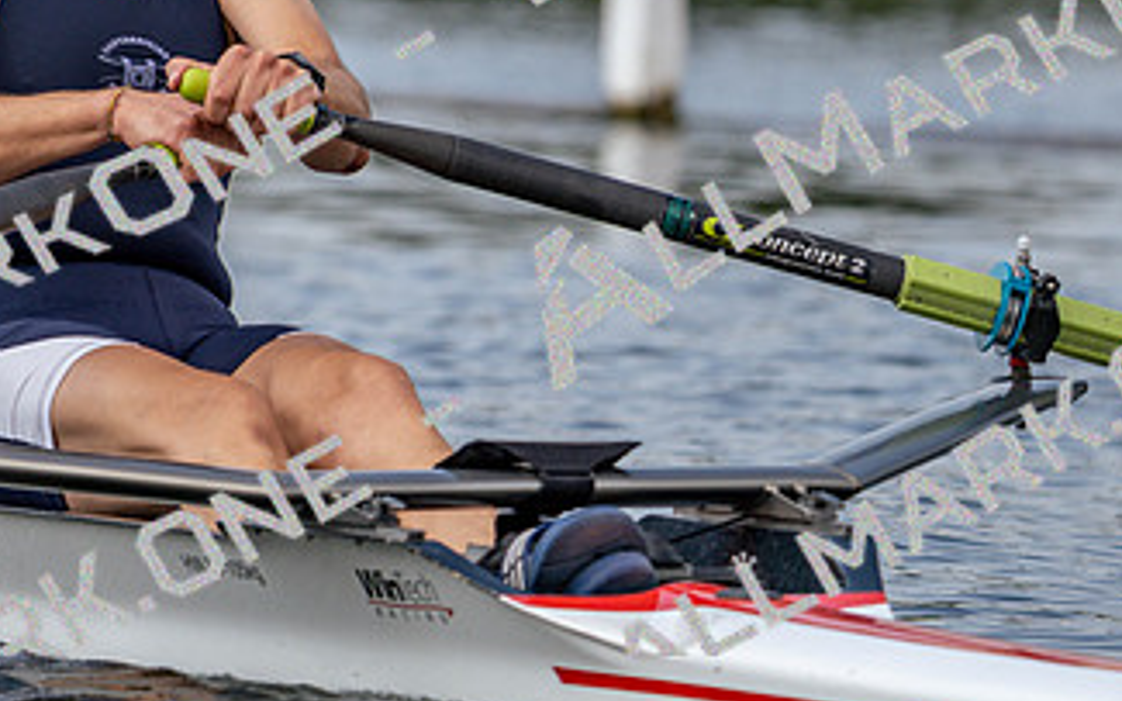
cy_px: 64
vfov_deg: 2.5
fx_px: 16081
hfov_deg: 4.0
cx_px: 238
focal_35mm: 526
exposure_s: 1/1600
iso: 400
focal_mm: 289
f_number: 5.6
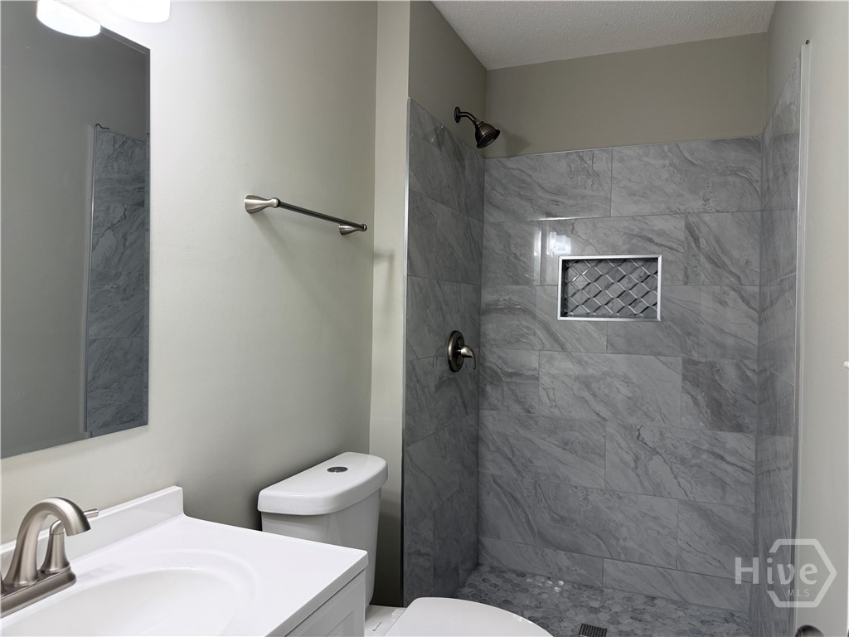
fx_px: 589
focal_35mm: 24
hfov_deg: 71.6
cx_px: 424
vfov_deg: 56.8
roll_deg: -1.2
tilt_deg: +1.3
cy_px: 318
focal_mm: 6.76
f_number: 1.78
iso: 125
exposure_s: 1/120
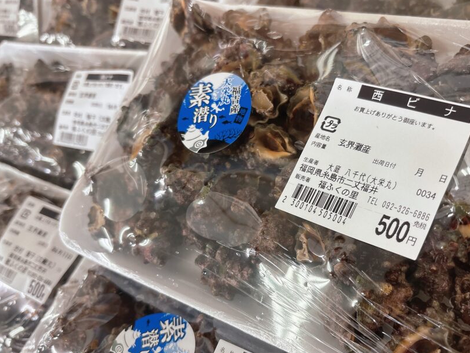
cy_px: 204
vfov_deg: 45.3
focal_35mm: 31
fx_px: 421
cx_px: 269
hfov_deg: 58.1
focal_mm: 5.96
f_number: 1.6
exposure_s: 1/60
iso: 125
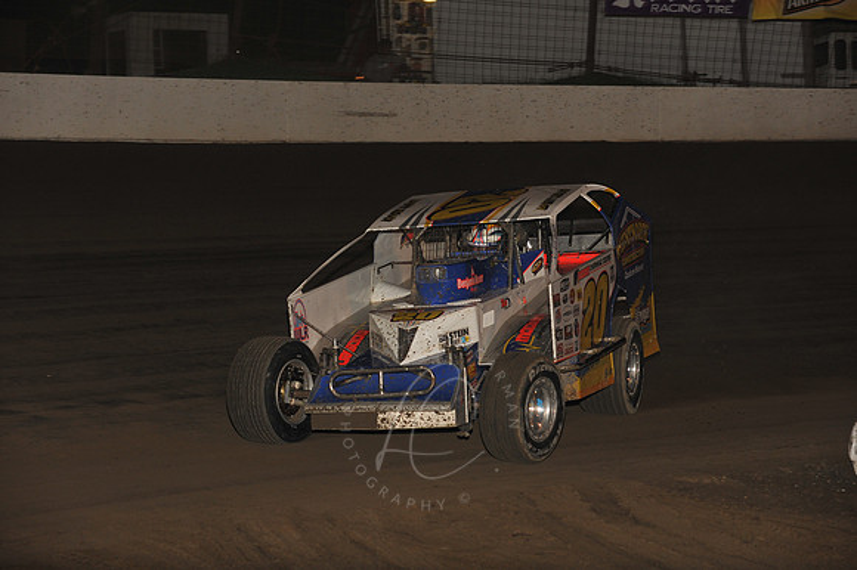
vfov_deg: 11.4
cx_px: 428
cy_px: 285
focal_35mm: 120
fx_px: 2855
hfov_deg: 17.1
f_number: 6.3
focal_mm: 120
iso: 800
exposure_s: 1/320
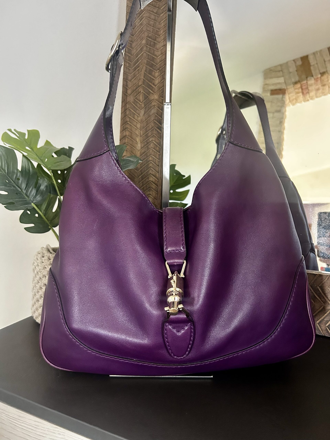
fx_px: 330
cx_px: 165
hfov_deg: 53.1
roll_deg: -0.6
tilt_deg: -6.2
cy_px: 220
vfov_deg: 67.3
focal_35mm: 26
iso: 500
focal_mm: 5.7
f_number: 1.5
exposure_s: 1/60
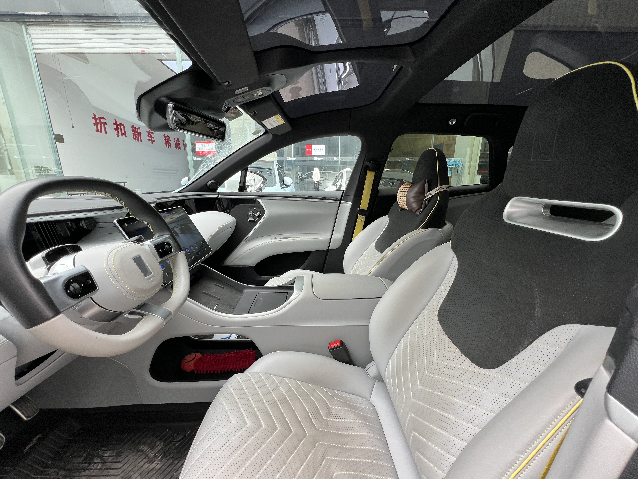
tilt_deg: -14.5
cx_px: 319
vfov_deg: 89.9
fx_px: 240
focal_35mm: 13
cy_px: 240
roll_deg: -0.5
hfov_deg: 106.2
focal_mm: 1.57
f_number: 1.8
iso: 50
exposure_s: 1/99
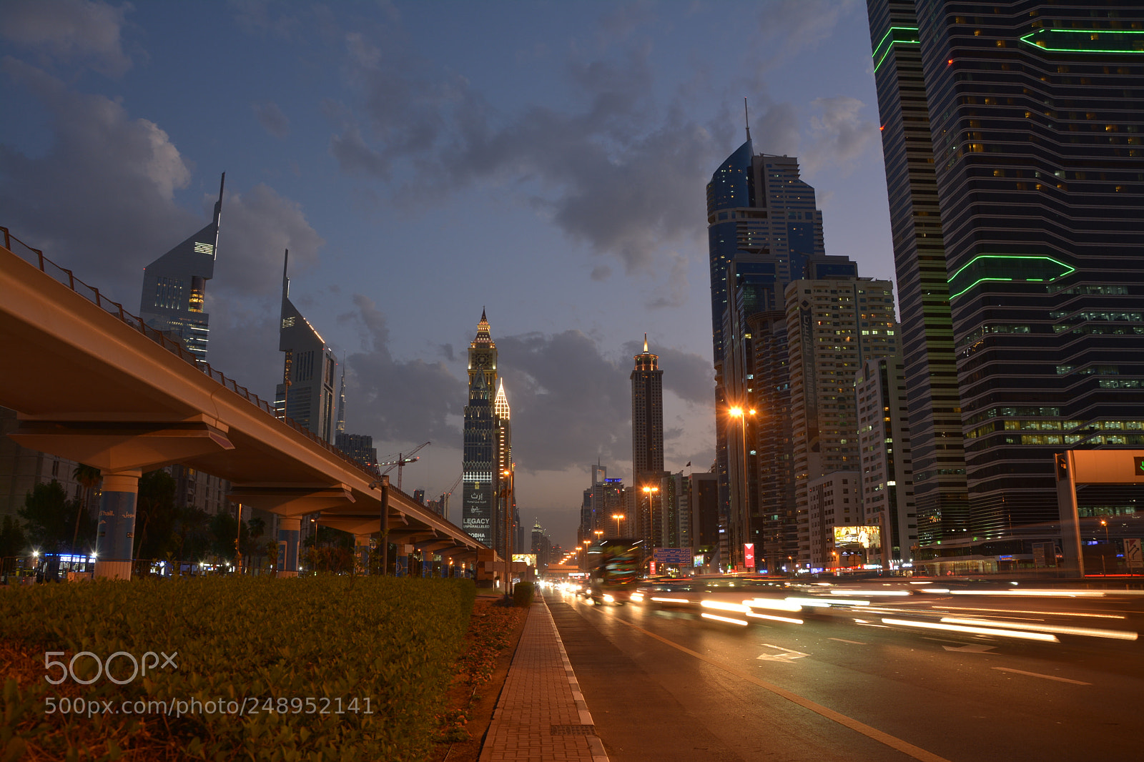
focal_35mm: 52
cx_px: 572
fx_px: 1668
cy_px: 381
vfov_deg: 25.7
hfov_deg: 37.9
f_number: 9
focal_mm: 35
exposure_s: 1/1.3
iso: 100
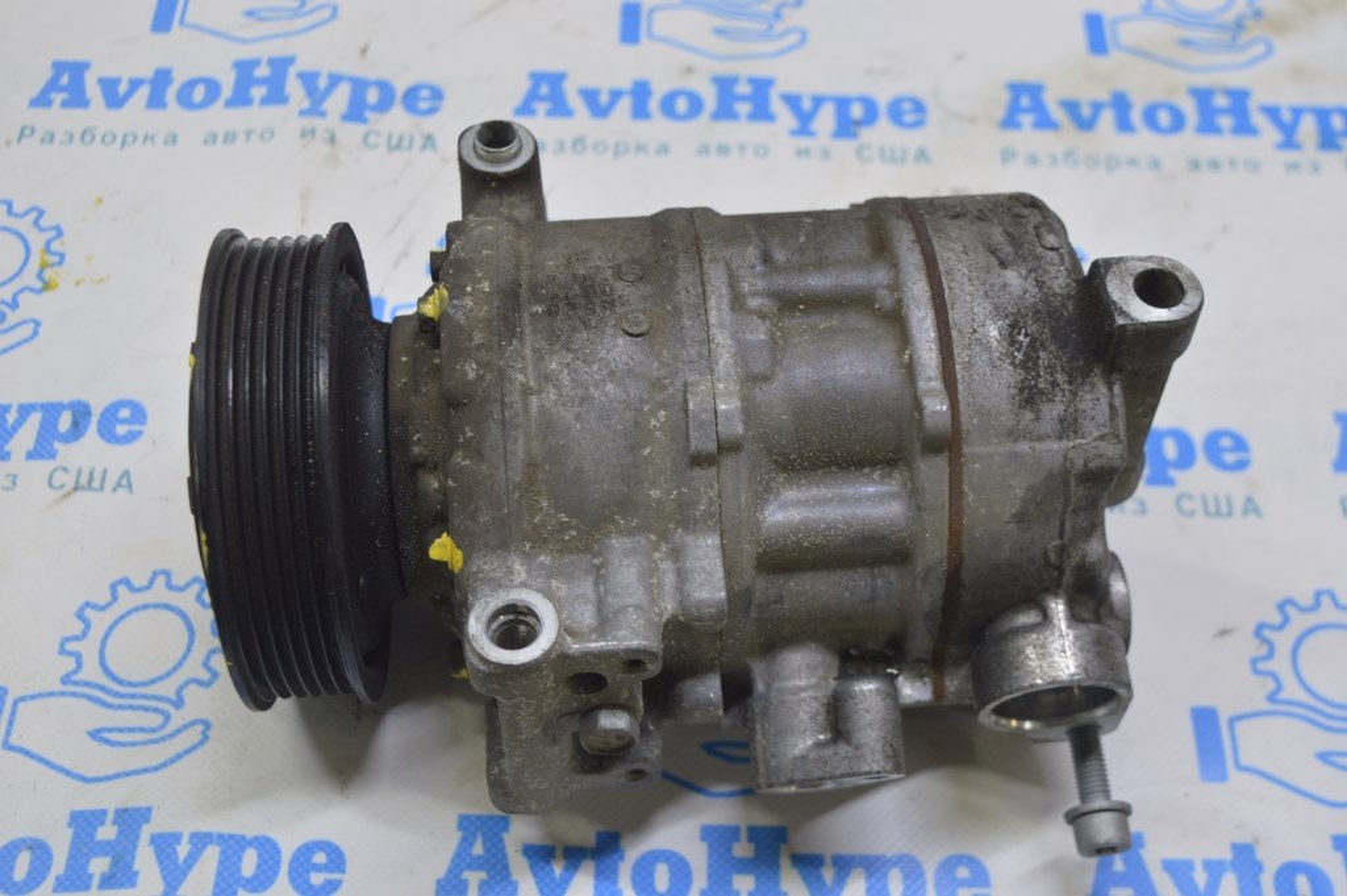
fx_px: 1907
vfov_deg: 26.4
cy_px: 448
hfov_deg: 38.9
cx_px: 674
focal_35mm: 51
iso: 400
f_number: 5.6
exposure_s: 1/25
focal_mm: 34
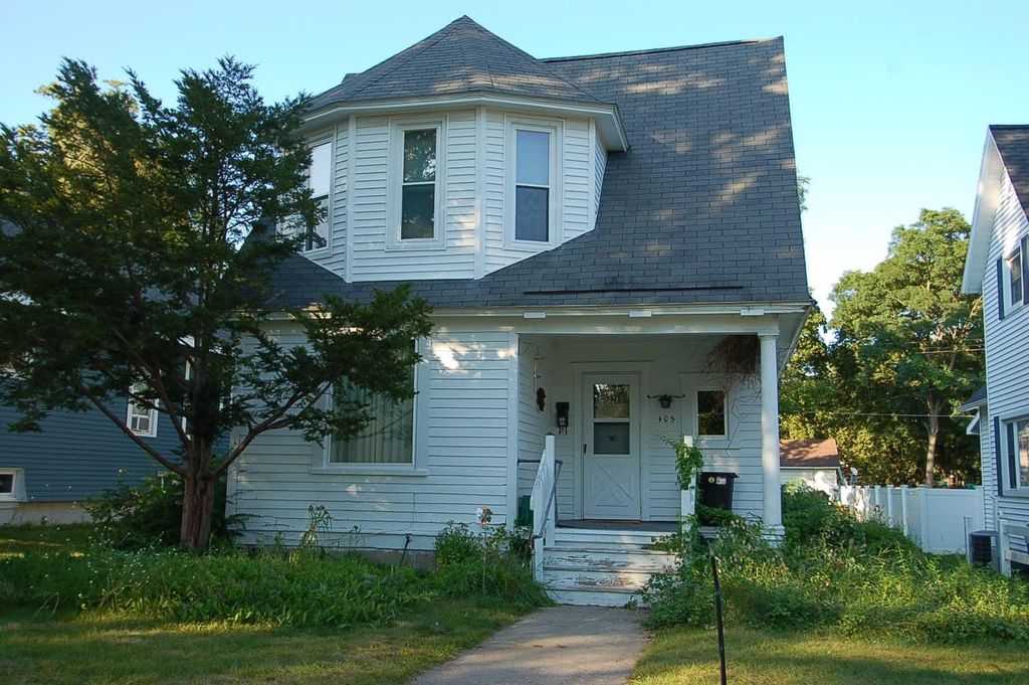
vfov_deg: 39.9
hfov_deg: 57.3
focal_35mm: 33
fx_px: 942
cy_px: 342
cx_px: 514
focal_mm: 22
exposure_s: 1/160
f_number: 6.3
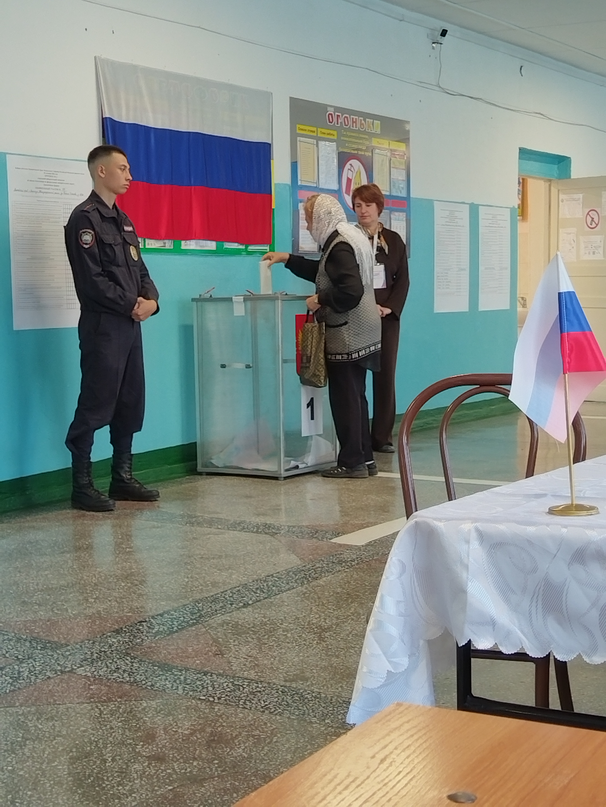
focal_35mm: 57
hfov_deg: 25.7
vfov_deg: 33.8
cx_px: 303
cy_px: 404
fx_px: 1330
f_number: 1.9
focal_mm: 4.95
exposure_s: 1/50
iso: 777
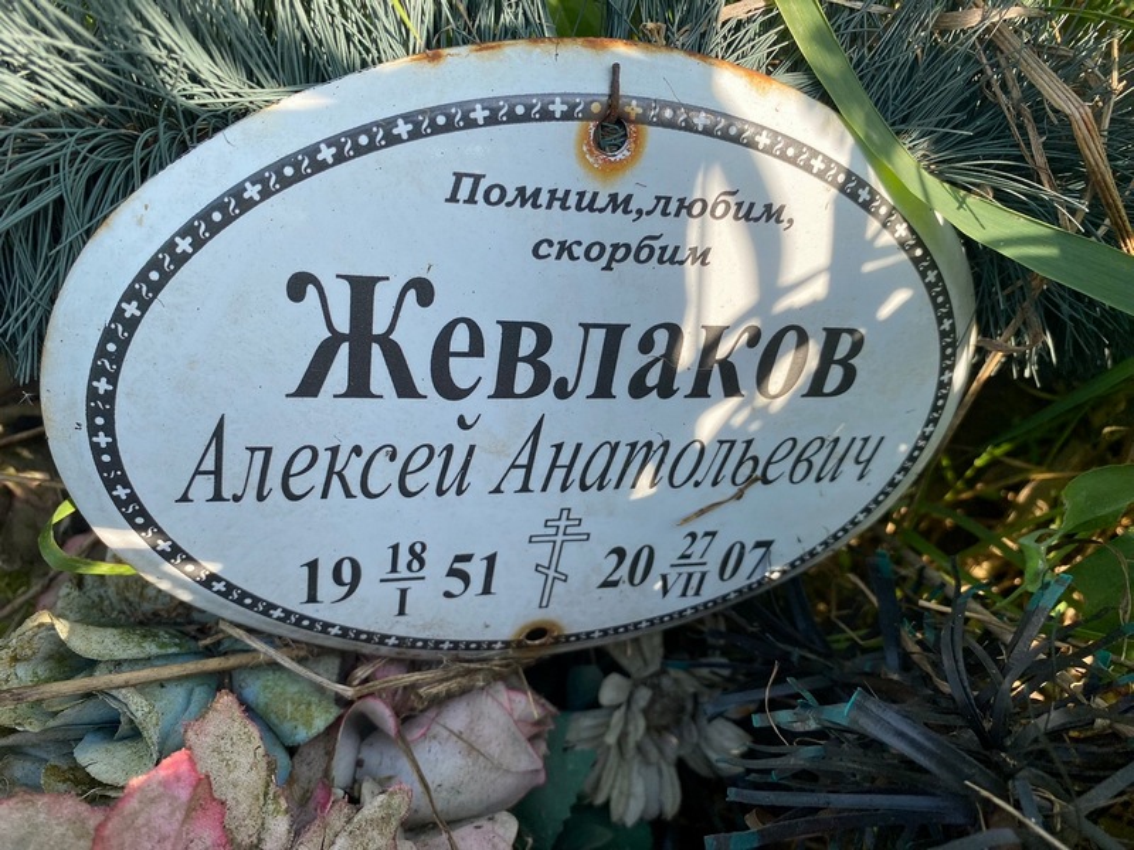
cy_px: 425
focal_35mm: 25
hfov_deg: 69.4
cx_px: 567
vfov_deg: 54.9
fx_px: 819
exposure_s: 1/719
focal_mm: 4.25
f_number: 1.8
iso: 32
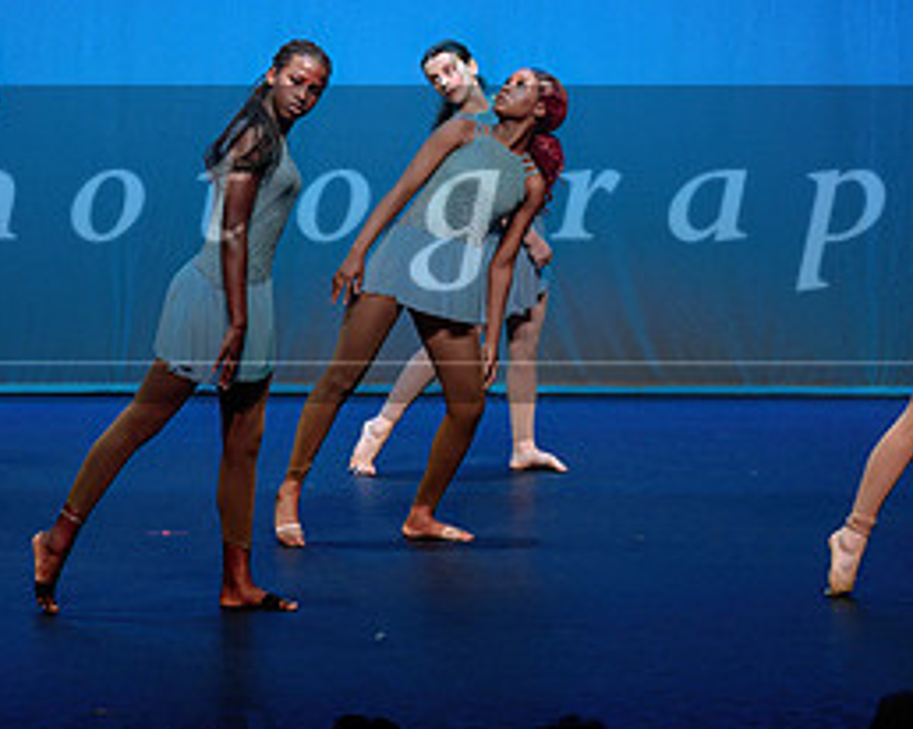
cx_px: 504
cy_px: 176
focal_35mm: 218
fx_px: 5886
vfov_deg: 7.1
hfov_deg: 8.9
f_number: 2.8
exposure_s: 1/500
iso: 1250
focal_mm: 95
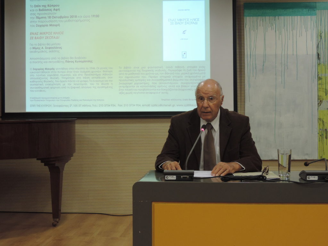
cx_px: 164
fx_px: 569
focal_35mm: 60
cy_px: 123
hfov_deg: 32.2
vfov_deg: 24.4
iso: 400
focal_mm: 10.7
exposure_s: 1/30
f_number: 3.7
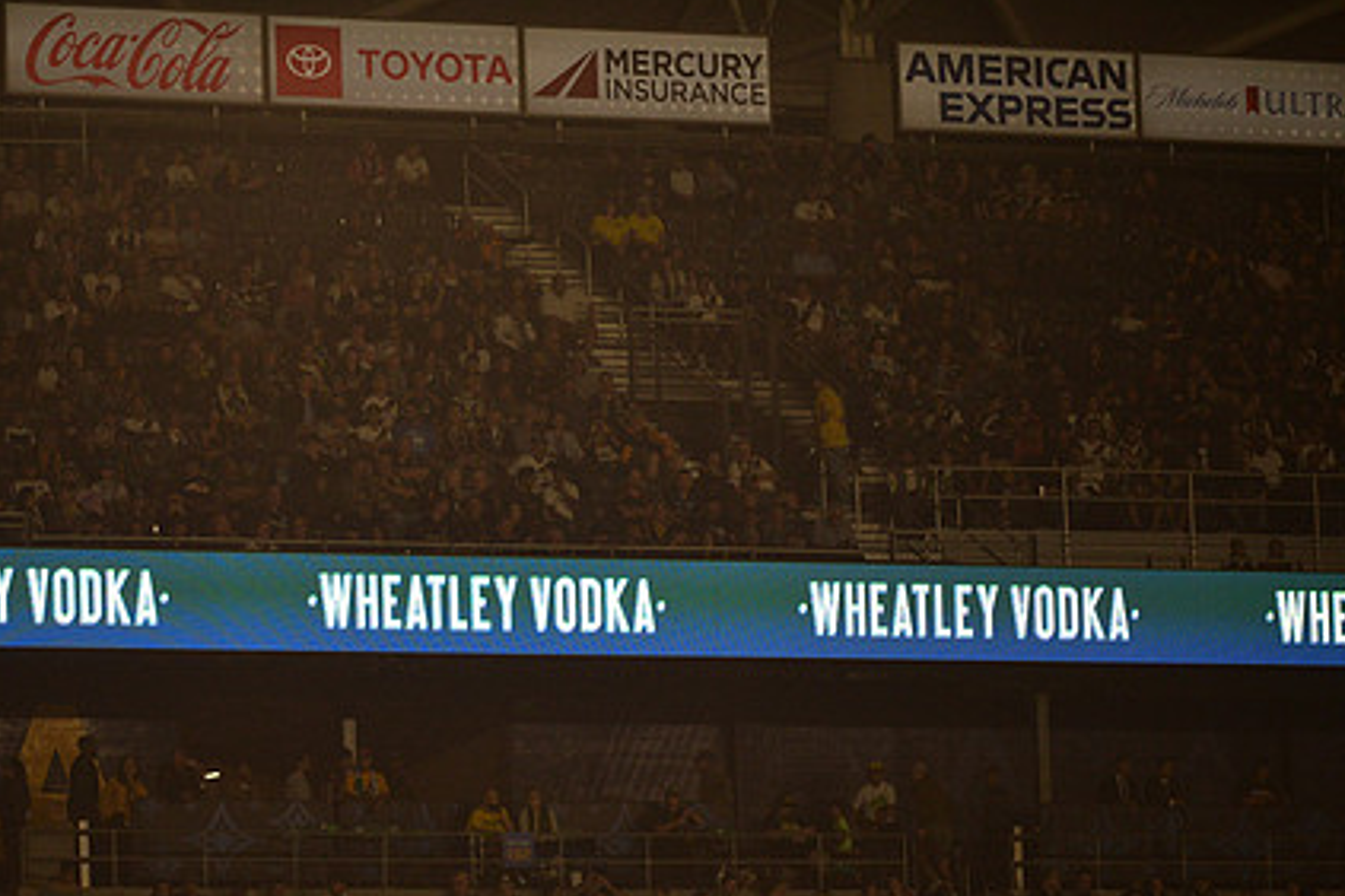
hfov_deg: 7.5
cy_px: 580
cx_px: 537
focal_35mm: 274
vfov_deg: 5.0
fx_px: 10236
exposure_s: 1/3200
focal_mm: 200
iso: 1600
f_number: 2.8
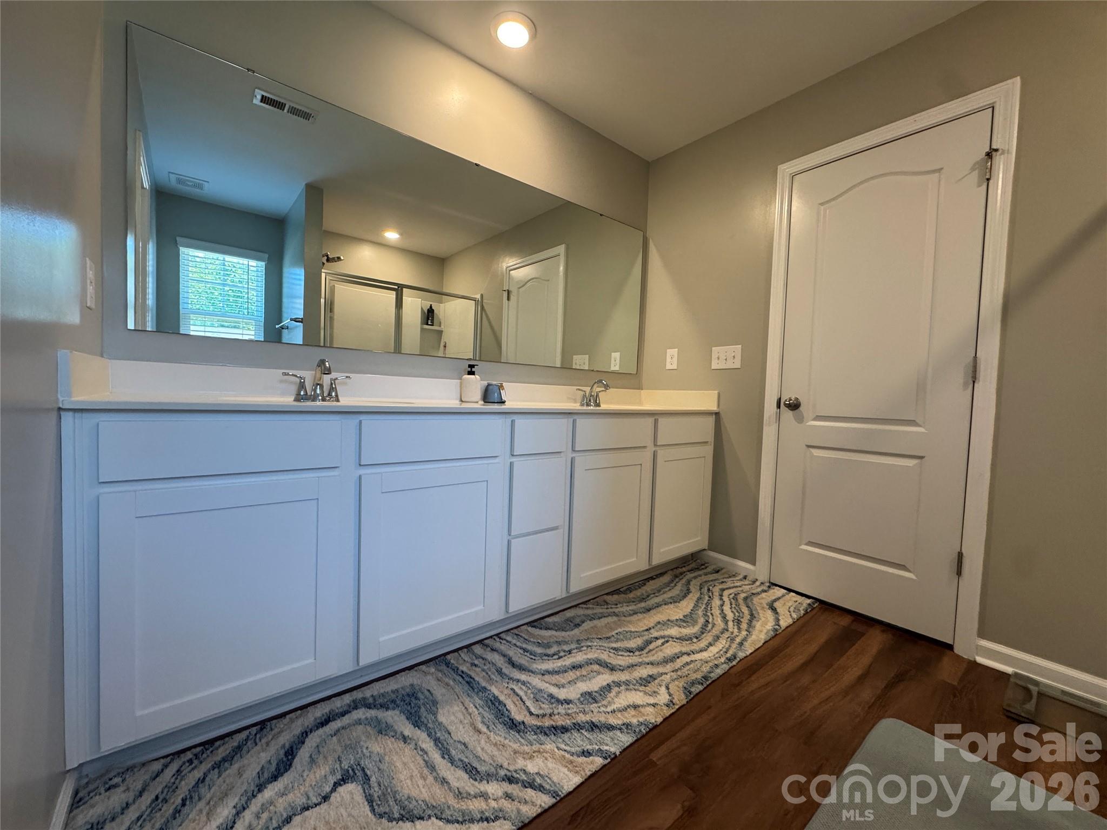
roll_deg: -3.0
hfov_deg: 102.1
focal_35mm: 14
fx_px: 448
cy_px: 415
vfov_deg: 85.7
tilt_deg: -2.7
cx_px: 554
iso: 250
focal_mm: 2.22
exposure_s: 1/120
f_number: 2.2
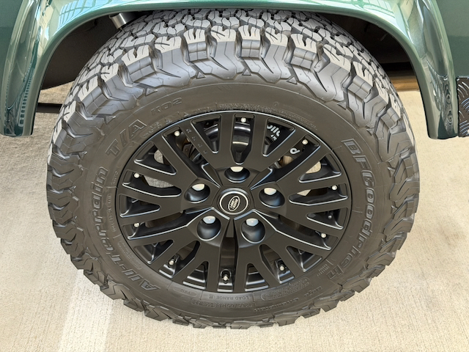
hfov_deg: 39.7
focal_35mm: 48
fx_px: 650
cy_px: 176
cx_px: 234
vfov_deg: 30.3
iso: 250
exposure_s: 1/59
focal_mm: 6.76
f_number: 1.78
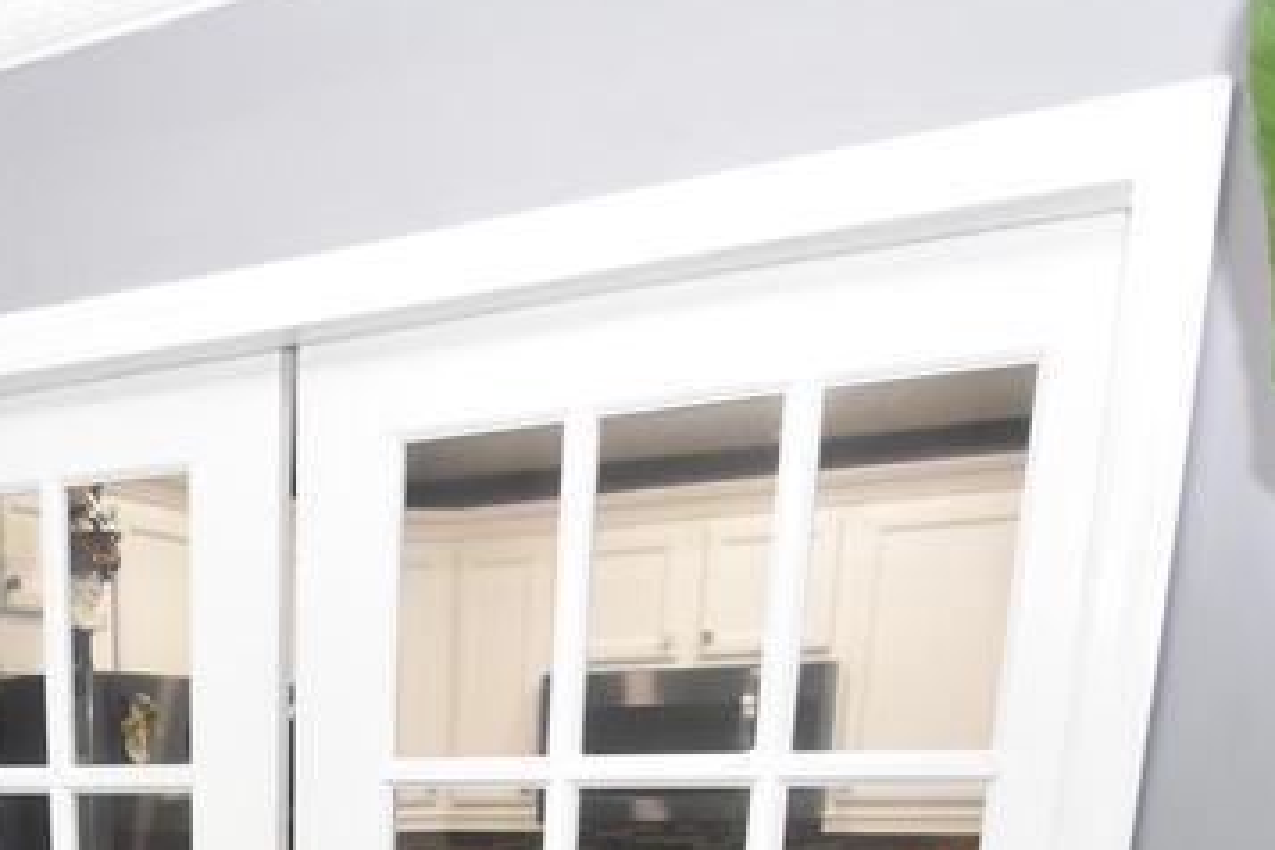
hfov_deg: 42.8
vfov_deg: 26.0
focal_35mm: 43
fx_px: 1523
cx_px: 207
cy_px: 1141
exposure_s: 1/100
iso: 800
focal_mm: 10
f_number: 5
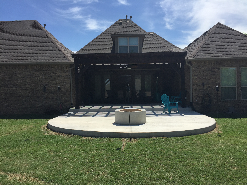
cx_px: 124
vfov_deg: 48.2
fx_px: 207
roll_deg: -0.7
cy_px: 92
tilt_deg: -0.7
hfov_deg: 61.7
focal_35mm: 29
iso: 32
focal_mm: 4.15
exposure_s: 1/2825
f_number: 2.2
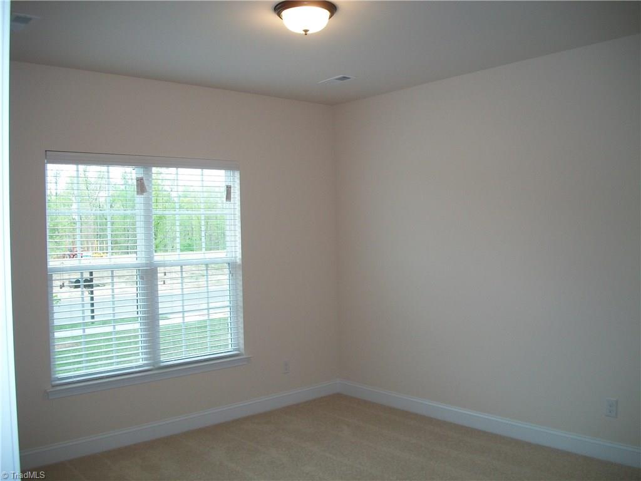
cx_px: 320
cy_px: 240
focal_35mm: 32
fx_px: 593
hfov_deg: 56.8
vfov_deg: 44.2
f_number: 2.9
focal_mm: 5.7
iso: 80
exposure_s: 1/30
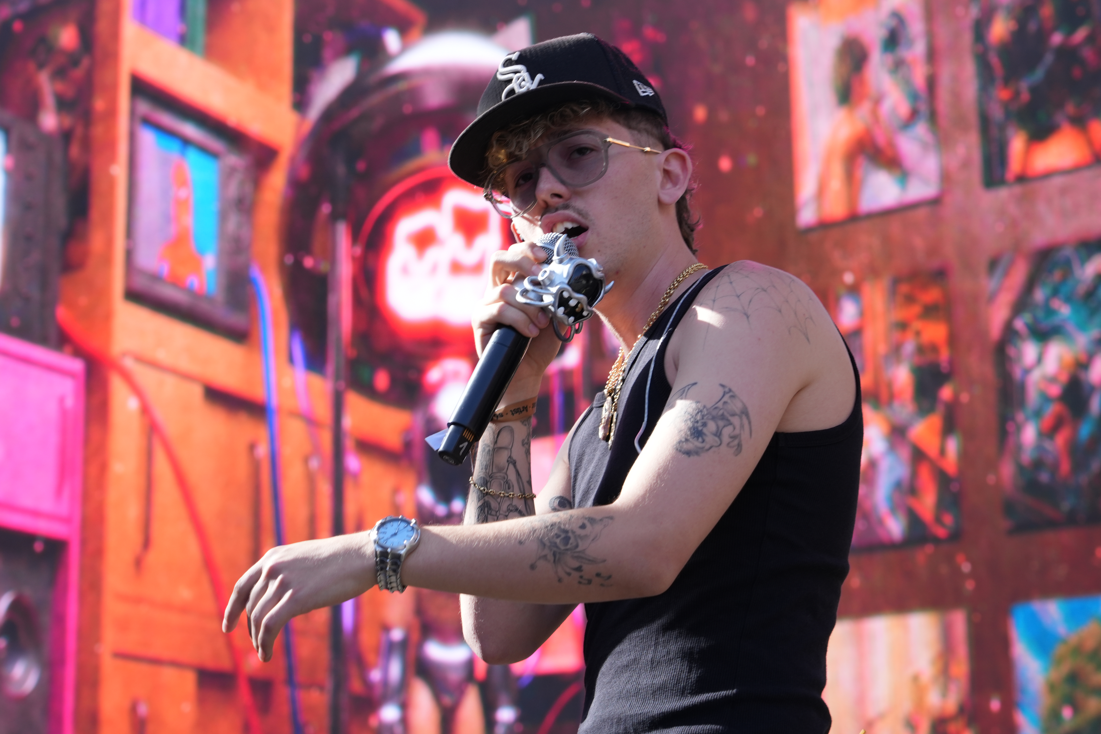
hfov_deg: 19.5
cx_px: 550
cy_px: 367
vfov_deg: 13.0
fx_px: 3211
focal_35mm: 105
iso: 400
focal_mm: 105
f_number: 7.1
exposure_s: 1/320
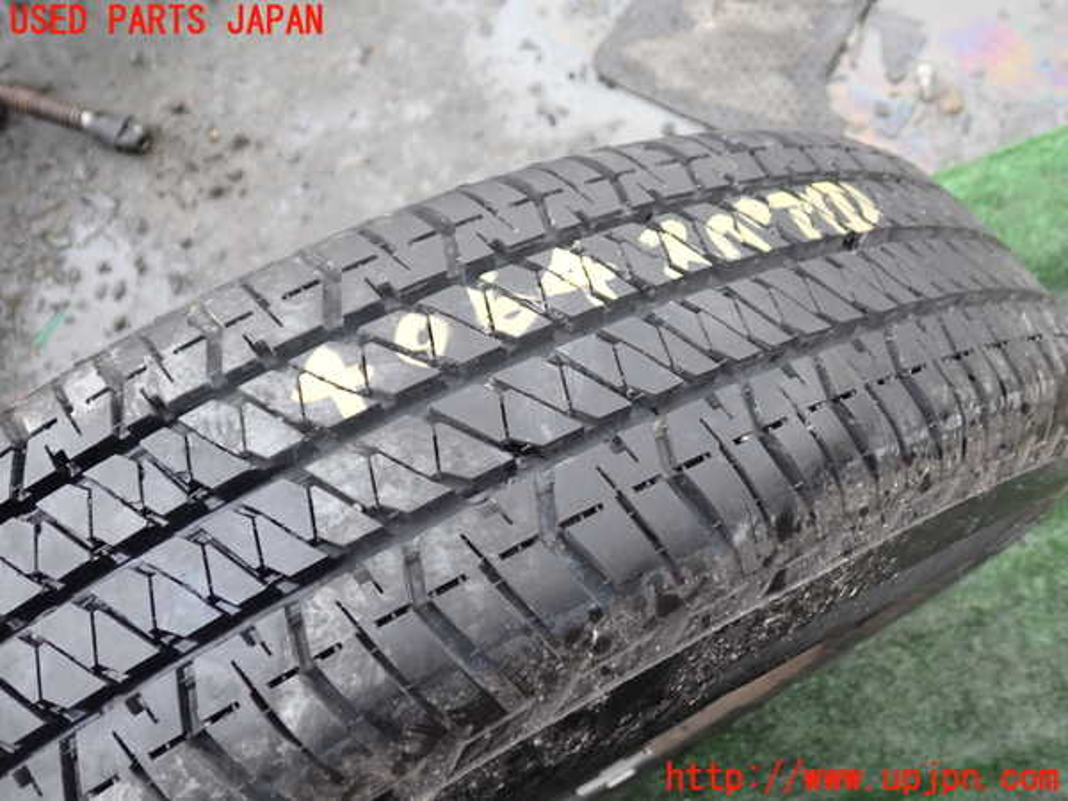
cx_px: 534
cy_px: 400
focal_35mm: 30
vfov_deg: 46.8
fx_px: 926
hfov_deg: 60.0
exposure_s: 1/80
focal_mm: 5.4
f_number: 2.3
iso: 100
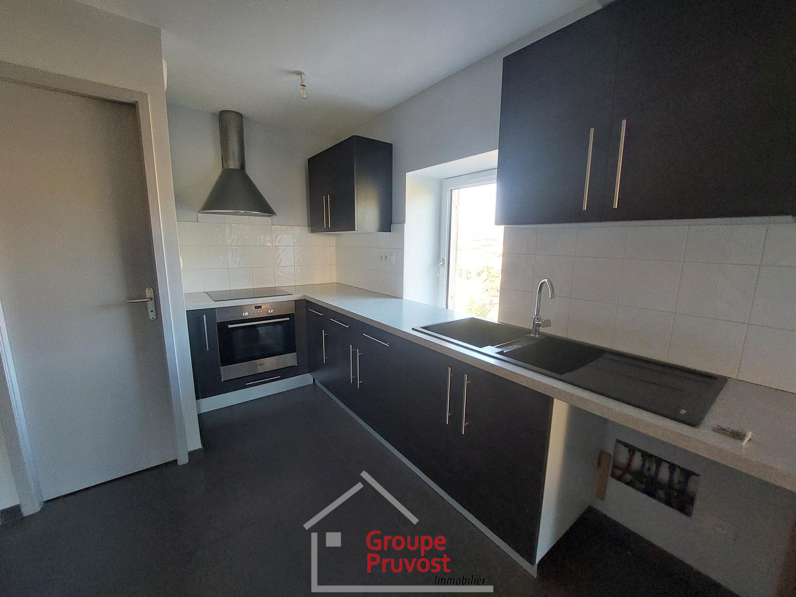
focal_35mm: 13
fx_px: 299
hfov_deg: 106.2
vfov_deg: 89.9
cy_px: 298
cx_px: 398
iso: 320
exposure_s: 1/50
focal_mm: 1.74
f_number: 2.2
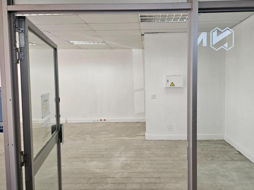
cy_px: 92
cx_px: 142
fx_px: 198
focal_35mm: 27
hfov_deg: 65.1
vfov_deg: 51.3
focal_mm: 5
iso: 64
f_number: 1.8
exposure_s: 1/100
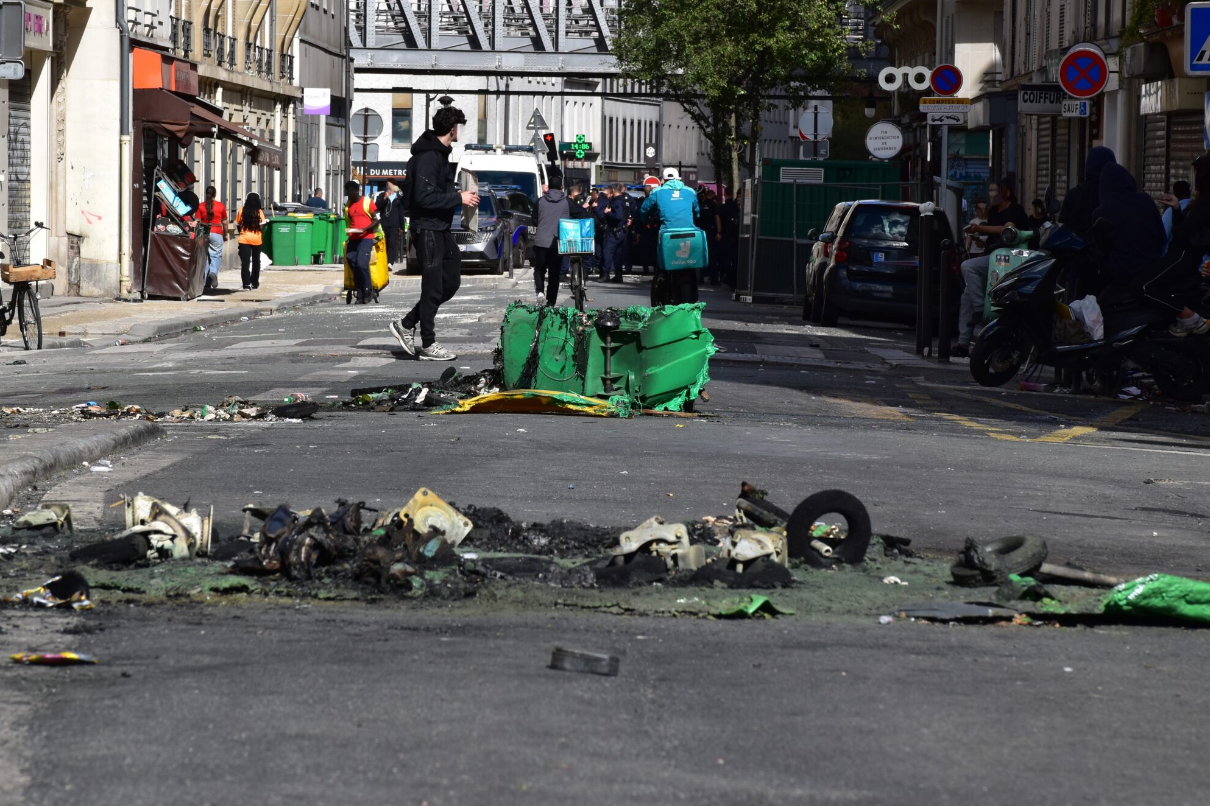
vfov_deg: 7.9
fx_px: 5848
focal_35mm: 174
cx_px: 567
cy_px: 301
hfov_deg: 11.8
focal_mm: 90
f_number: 11
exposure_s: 1/500
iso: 250
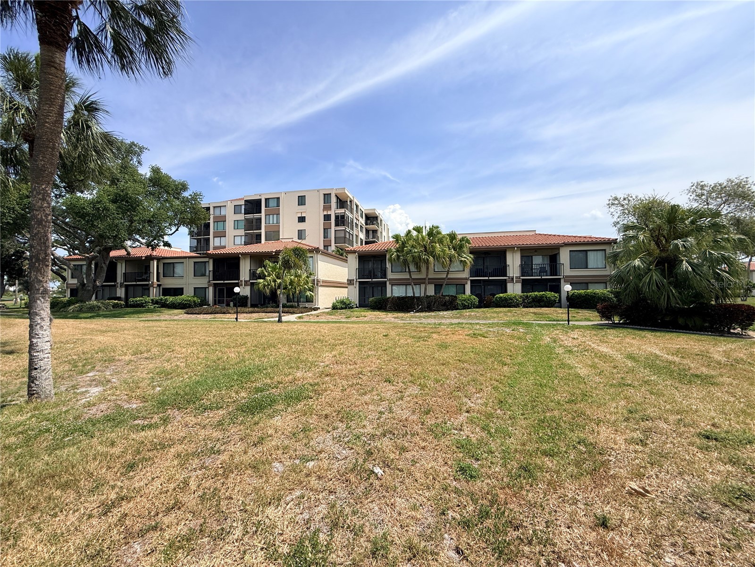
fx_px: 305
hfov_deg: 102.1
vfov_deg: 85.7
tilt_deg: +2.4
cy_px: 284
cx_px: 378
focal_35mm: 14
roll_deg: +0.2
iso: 50
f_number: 2.2
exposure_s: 1/2611
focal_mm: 2.22
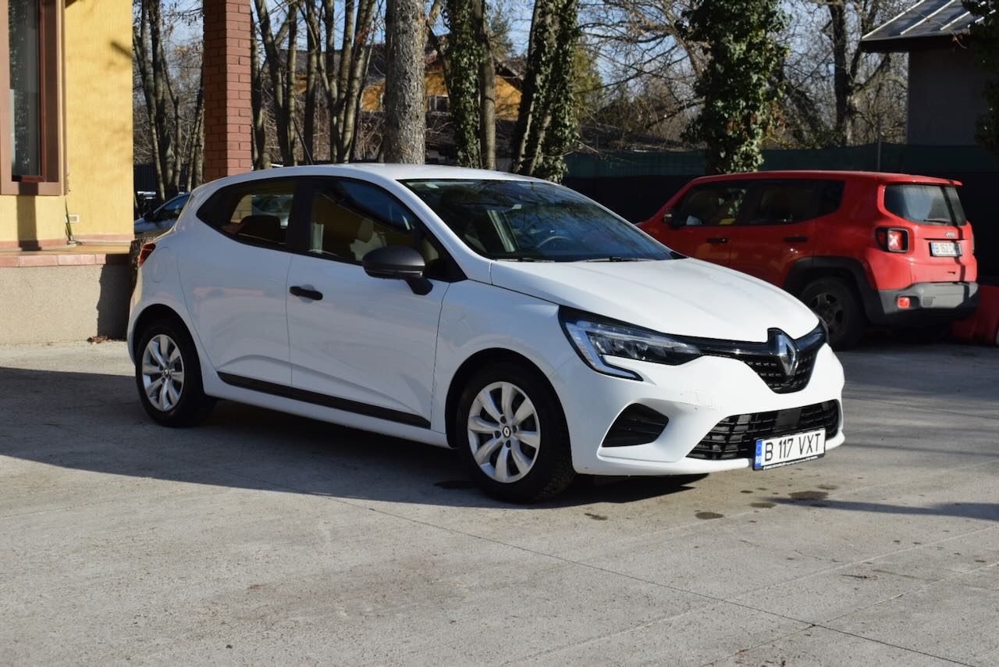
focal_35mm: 51
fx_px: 1415
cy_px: 334
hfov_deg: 38.9
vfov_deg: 26.5
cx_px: 500
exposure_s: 1/400
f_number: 10
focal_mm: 34
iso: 200
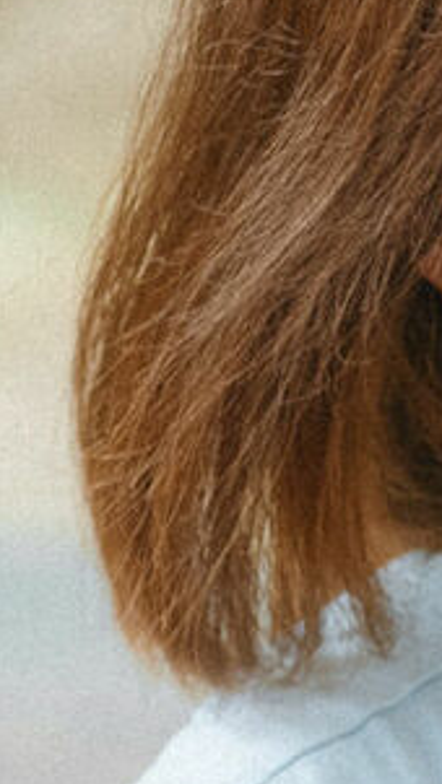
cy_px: 1014
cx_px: 1087
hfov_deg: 2.2
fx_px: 11620
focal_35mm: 558
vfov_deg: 3.9
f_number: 2.8
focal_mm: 102
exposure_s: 1/320
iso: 400
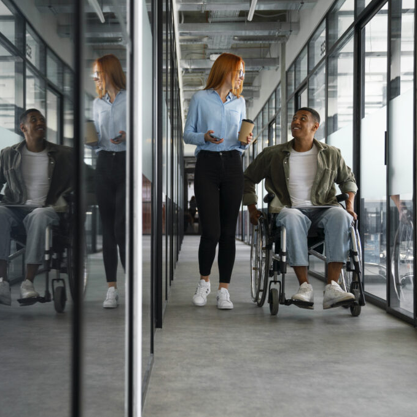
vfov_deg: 34.0
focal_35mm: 50
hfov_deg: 33.8
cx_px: 151
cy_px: 208
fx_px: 681
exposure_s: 1/250
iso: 640
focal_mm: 39
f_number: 3.2
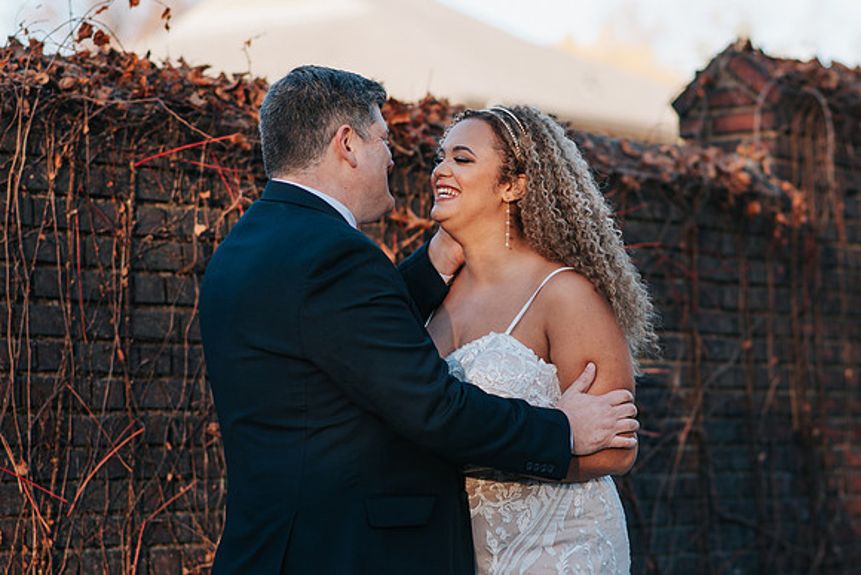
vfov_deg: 9.7
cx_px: 471
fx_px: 3391
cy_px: 314
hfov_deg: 14.5
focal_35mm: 142
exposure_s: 1/320
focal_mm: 85
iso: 100
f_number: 2.8
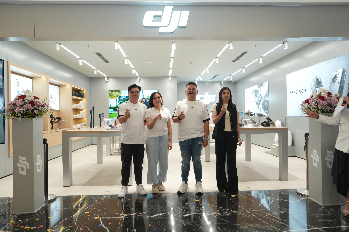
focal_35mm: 24
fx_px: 233
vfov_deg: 53.1
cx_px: 174
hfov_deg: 73.7
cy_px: 116
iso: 640
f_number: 2.8
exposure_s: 1/250
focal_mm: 24
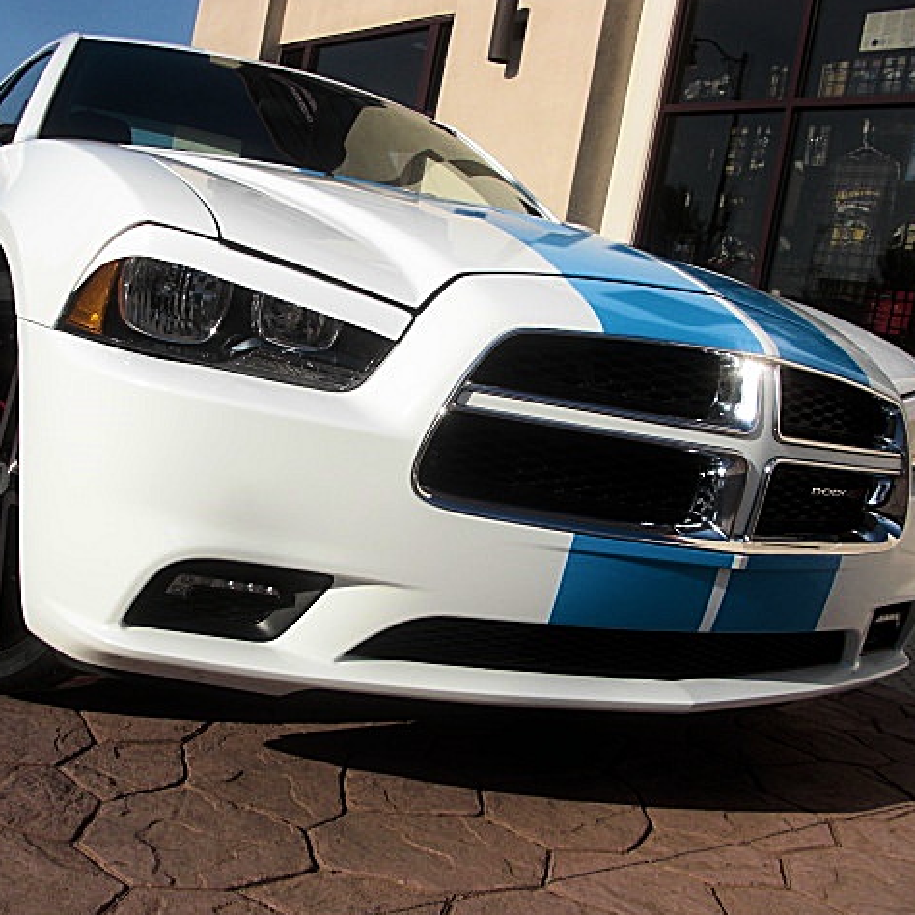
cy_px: 458
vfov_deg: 39.2
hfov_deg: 39.1
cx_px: 411
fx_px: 1286
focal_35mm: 43
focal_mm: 6.3
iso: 50
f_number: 7.9
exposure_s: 1/160
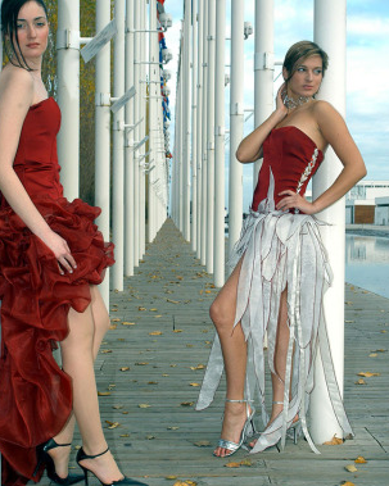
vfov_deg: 33.0
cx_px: 189
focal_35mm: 57
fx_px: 821
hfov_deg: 26.7
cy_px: 226
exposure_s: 1/160
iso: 320
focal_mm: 32
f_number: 7.1
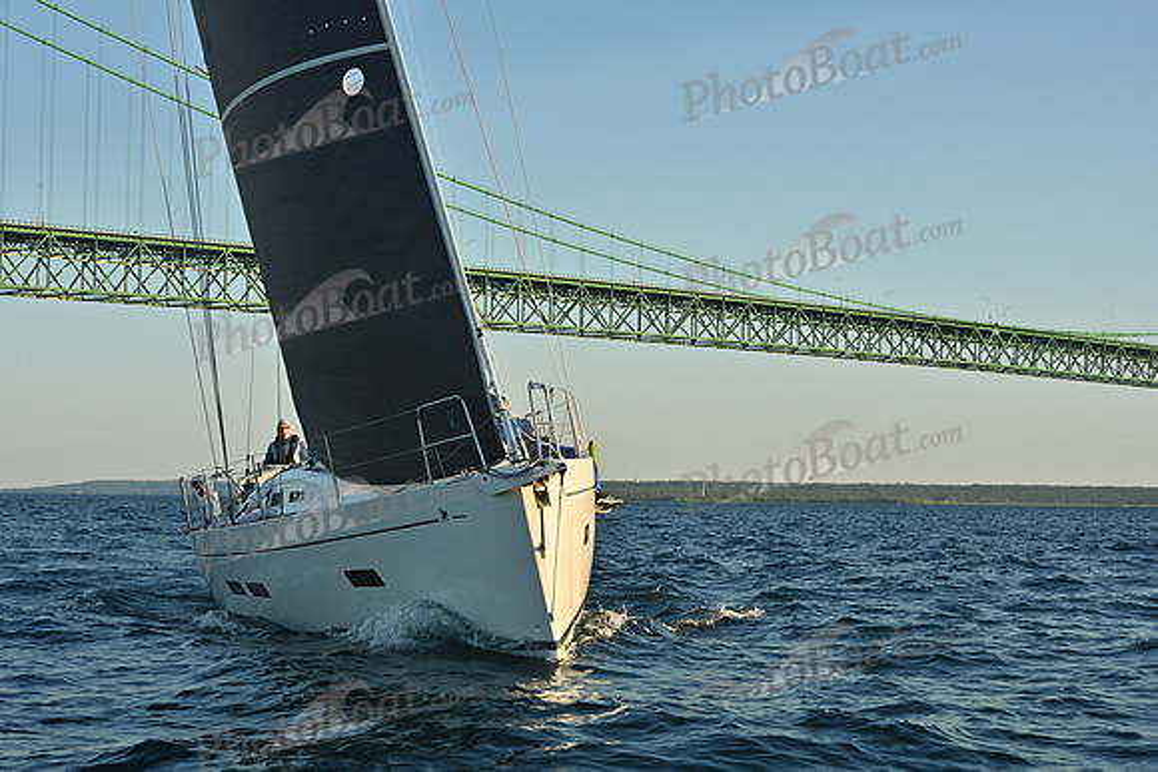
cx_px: 579
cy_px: 386
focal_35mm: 70
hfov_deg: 28.8
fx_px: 2252
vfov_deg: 19.5
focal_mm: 70
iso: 800
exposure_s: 1/1000
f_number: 10
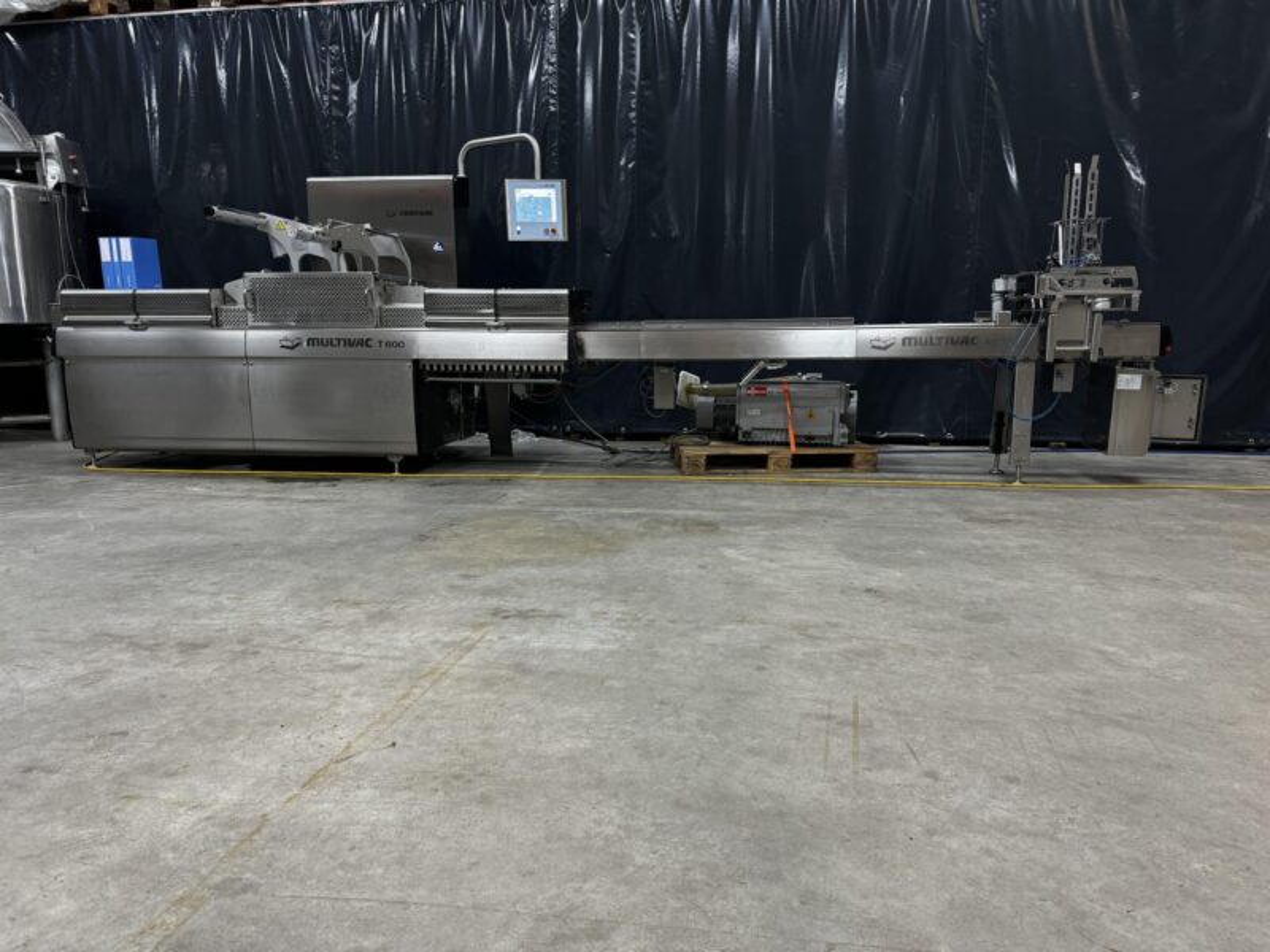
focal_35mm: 24
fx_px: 881
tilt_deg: -9.3
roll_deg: +0.1
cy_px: 476
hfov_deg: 71.6
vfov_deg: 56.8
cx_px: 635
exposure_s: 1/50
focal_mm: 6.76
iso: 200
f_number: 1.78
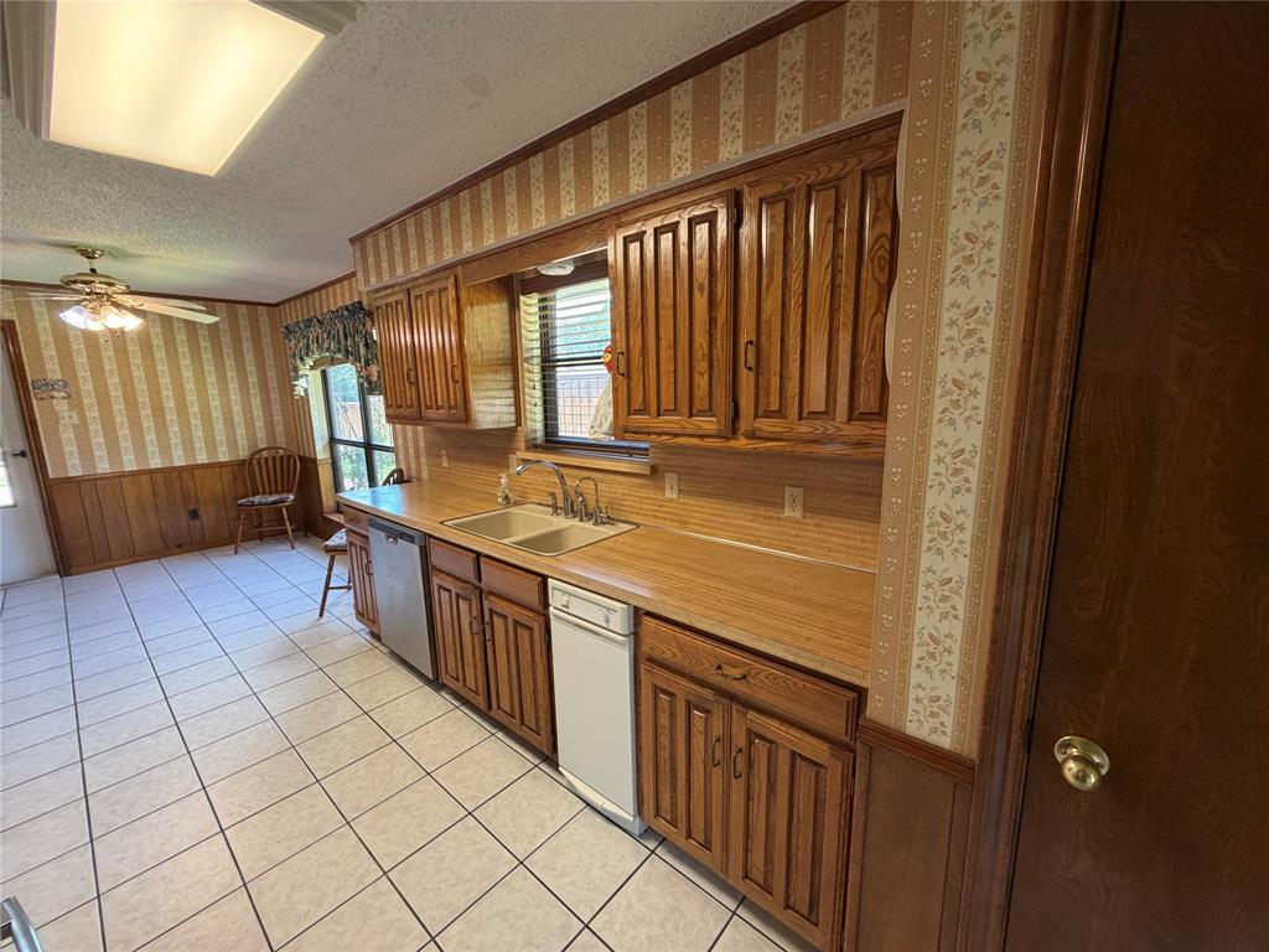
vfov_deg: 85.7
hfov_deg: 102.1
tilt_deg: -10.3
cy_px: 476
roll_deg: +1.1
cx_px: 634
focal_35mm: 14
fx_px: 513
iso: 320
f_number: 2.2
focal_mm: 2.22
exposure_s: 1/120
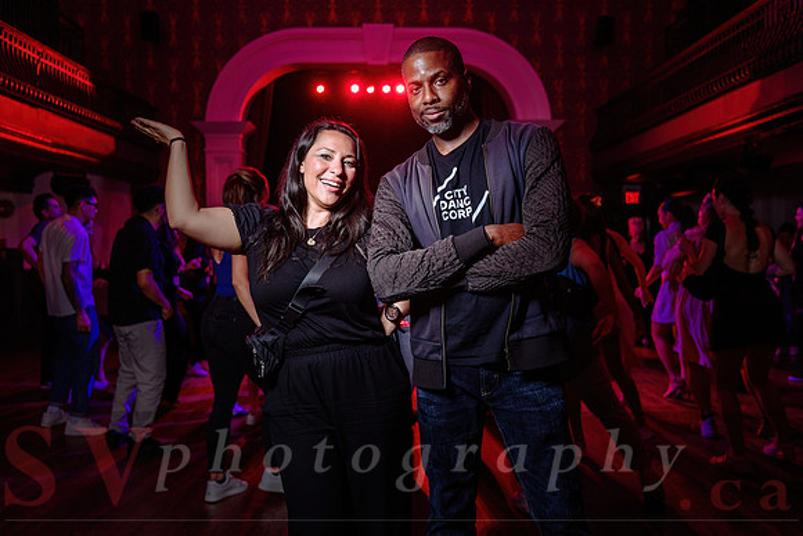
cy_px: 268
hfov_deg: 58.7
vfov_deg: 41.1
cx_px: 402
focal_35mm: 32
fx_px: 714
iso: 1000
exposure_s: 1/80
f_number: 3.2
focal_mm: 32
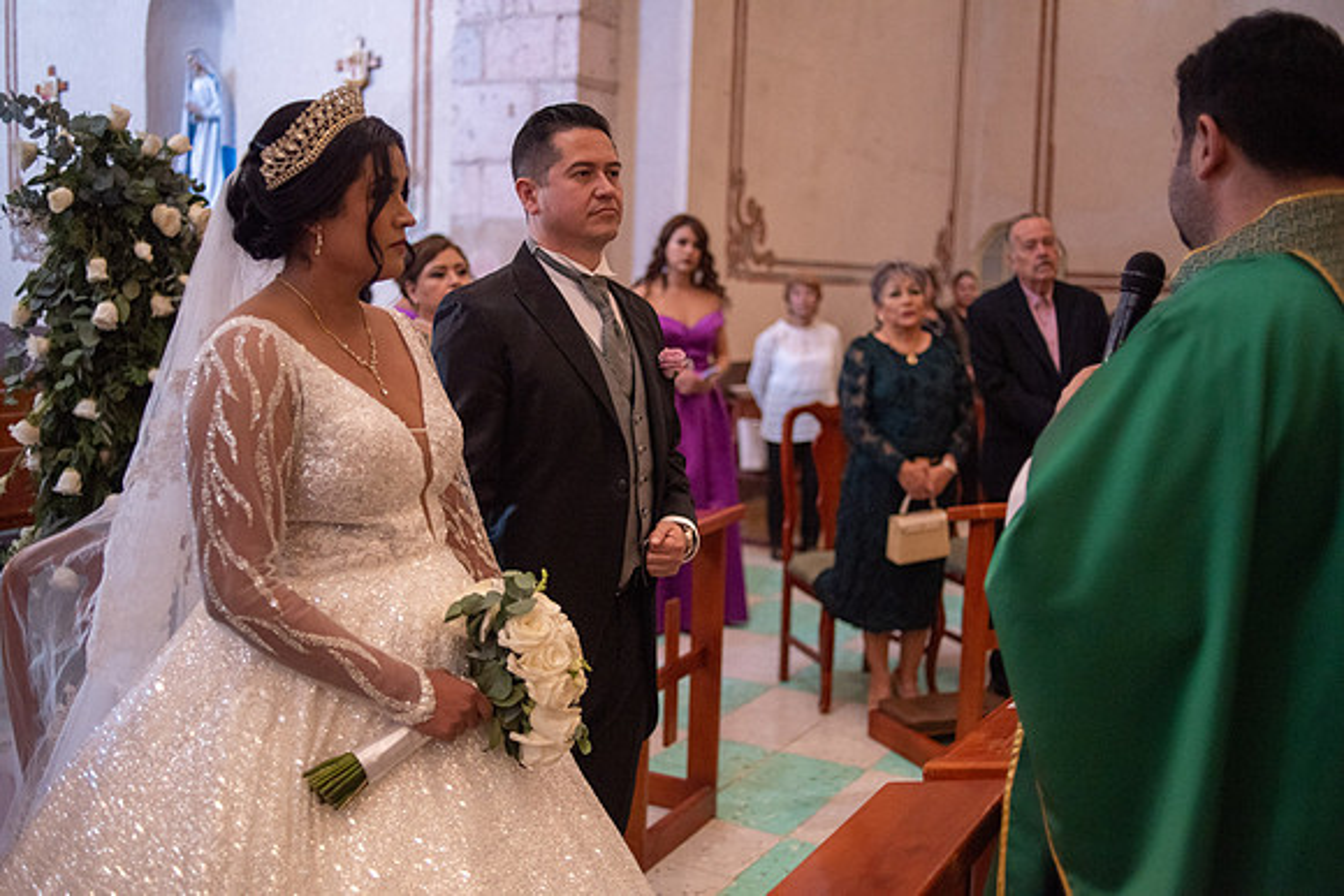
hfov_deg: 54.4
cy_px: 448
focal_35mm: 35
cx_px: 672
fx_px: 1307
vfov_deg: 37.9
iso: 1600
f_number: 2
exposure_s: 1/320
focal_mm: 35
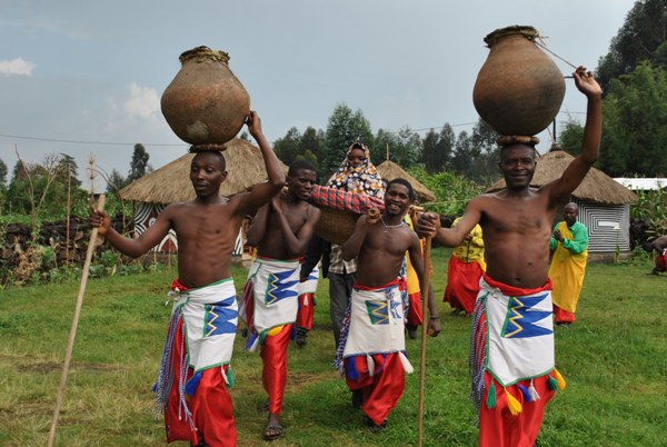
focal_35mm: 45
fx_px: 835
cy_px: 224
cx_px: 334
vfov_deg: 30.0
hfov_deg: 43.5
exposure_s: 1/160
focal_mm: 30
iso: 100
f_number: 6.3
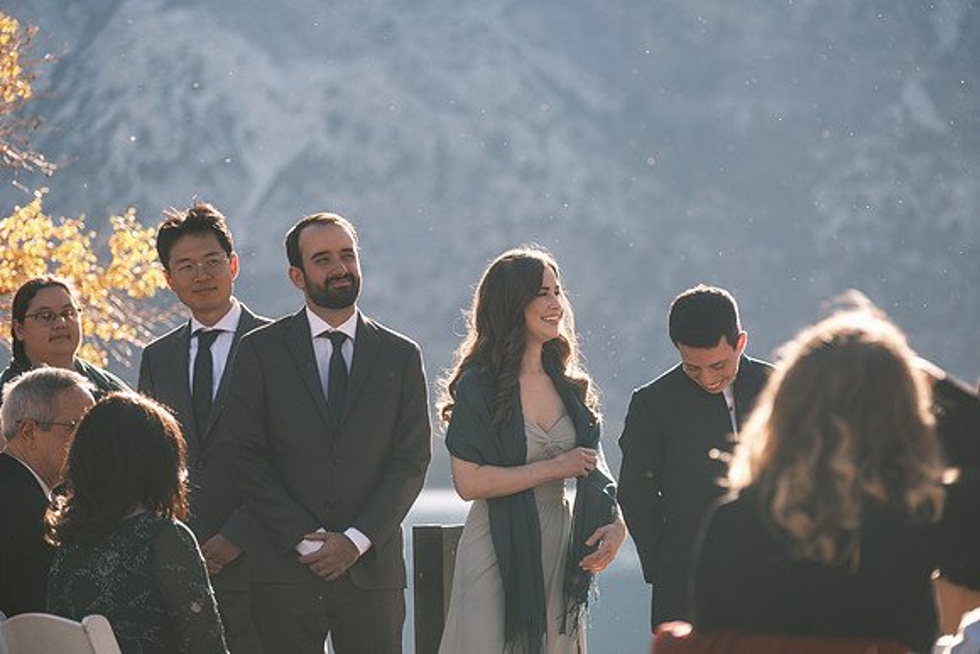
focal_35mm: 153
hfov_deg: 13.4
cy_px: 327
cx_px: 490
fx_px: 4166
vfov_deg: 9.0
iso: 200
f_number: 2.8
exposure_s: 1/800
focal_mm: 102.2
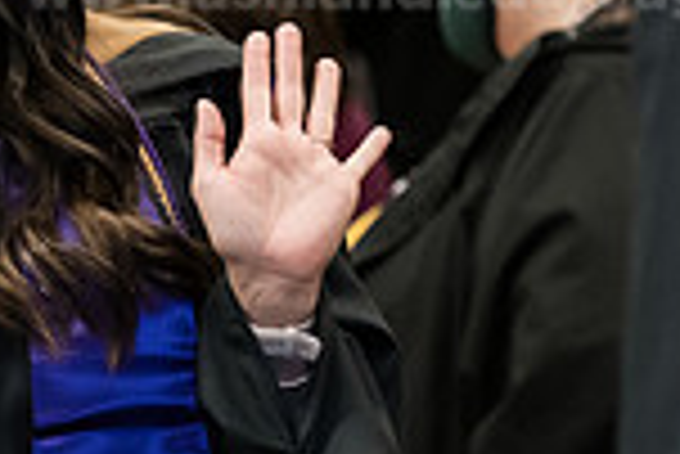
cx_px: -180
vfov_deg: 3.2
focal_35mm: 429
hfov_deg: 4.8
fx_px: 8111
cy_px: 83
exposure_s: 1/200
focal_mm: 112
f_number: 4
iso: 2000
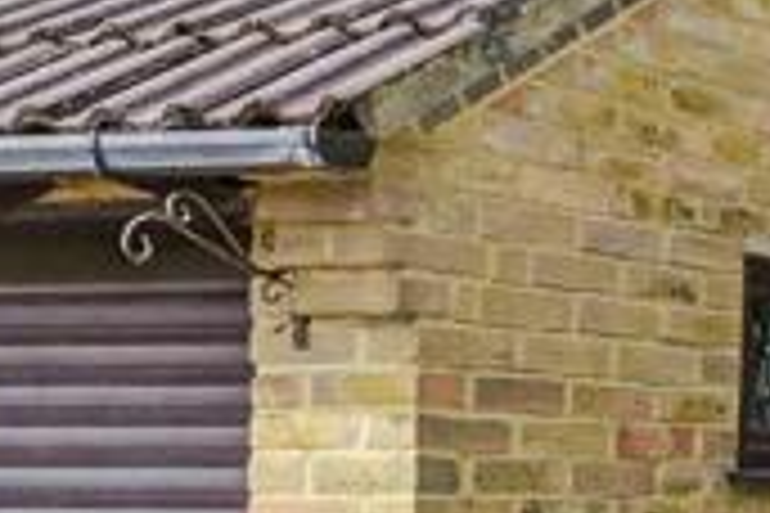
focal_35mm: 84
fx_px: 1797
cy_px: 403
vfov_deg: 16.2
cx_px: 1968
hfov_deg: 13.9
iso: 320
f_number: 8
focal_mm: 14
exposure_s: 1/800
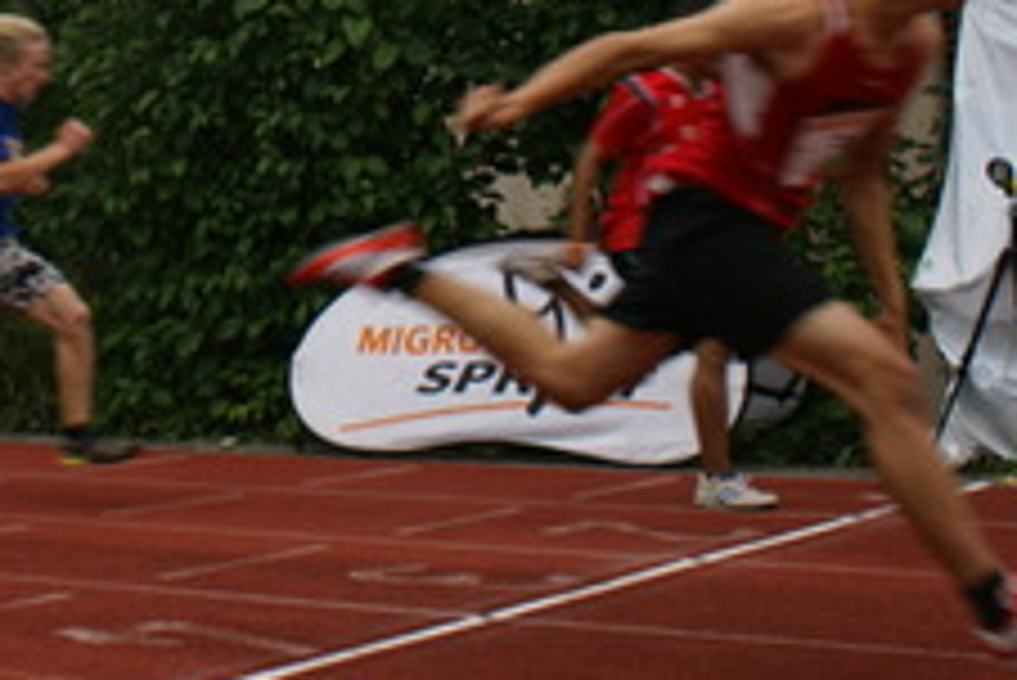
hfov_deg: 21.0
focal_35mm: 93
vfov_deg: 14.4
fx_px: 2629
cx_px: -54
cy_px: -86
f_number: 5.6
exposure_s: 1/200
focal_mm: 26
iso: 100
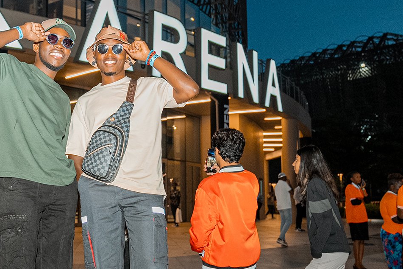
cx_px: 100
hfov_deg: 36.6
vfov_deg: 25.5
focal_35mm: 53
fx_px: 593
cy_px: 139
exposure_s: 1/160
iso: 1250
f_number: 2.8
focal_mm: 24
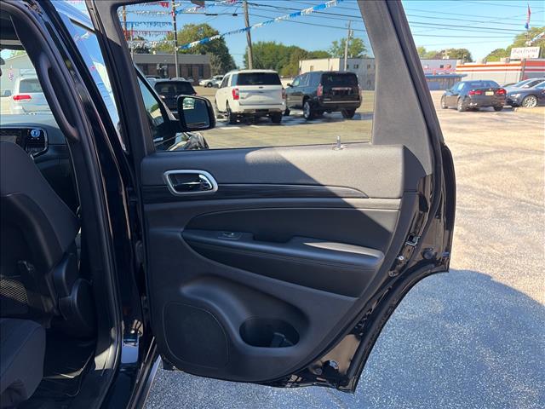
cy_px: 204
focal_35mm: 26
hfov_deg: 67.3
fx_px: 409
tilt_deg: -15.2
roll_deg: -2.0
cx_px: 272
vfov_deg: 53.1
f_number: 1.6
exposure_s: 1/195
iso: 40
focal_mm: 5.96
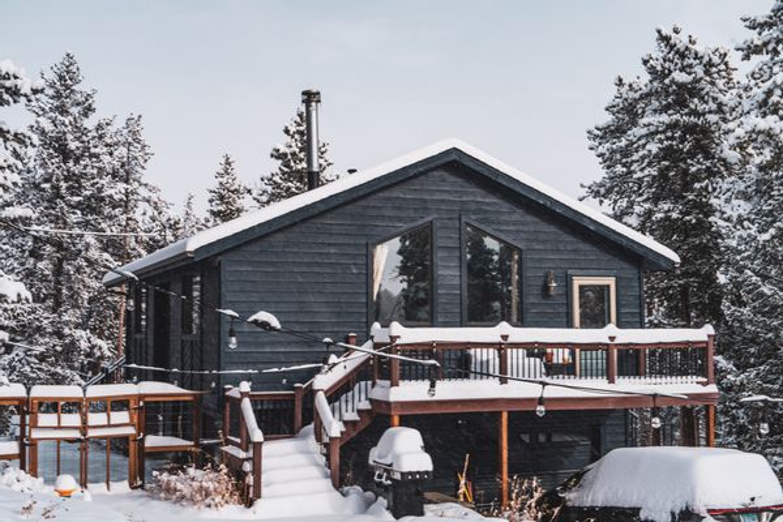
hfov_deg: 41.9
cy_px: 261
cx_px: 392
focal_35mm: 47
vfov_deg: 28.6
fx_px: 1022
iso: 100
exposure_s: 1/160
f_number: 10
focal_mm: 47
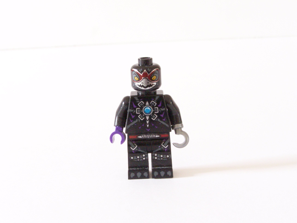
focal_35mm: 67
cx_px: 148
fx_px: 575
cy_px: 112
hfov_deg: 29.0
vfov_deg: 21.9
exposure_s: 1/6
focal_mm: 11.1
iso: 400
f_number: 8
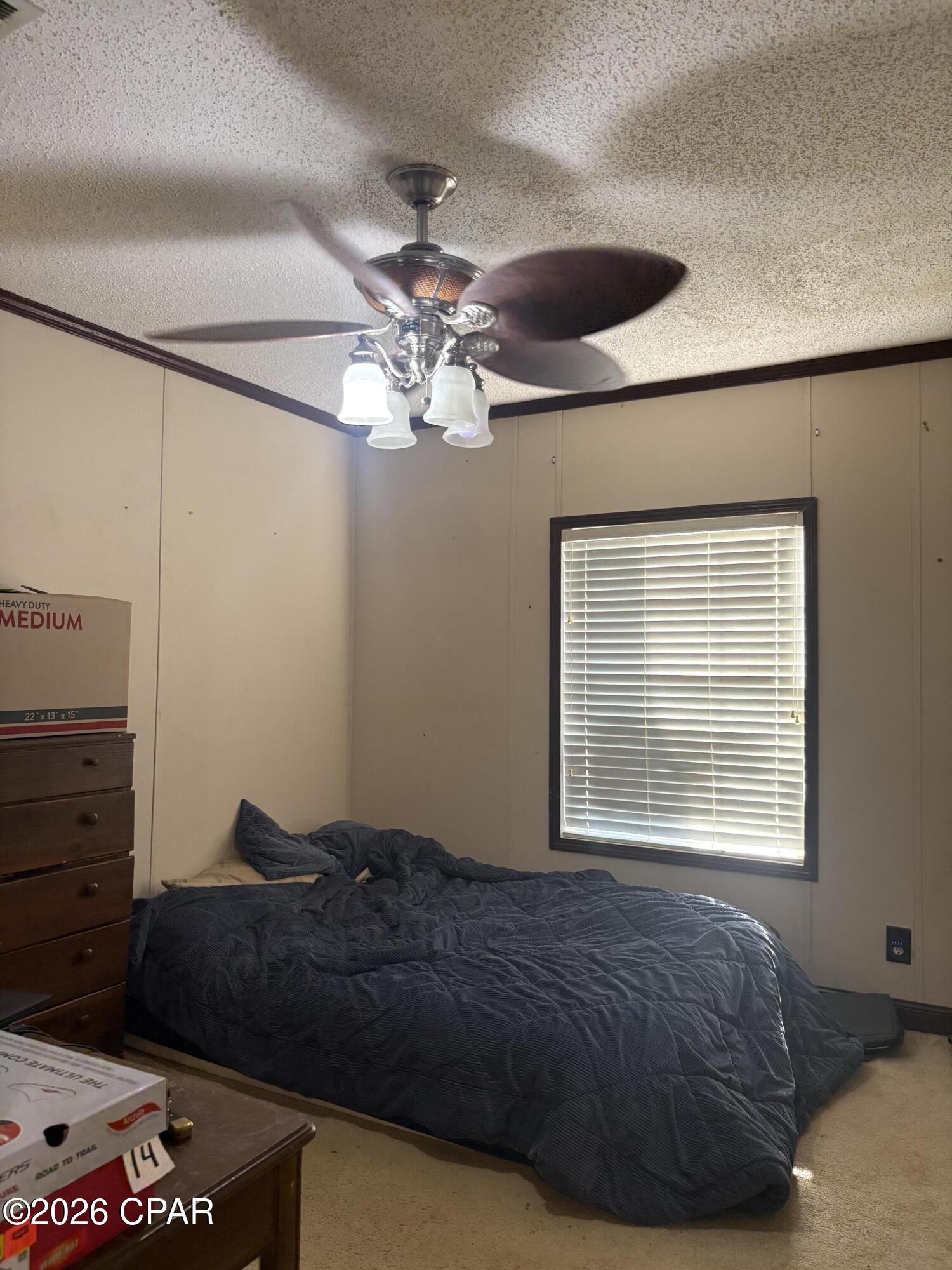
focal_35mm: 26
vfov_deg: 67.3
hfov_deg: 53.1
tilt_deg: +3.3
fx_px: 953
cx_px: 476
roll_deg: -0.4
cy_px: 635
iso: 200
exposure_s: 1/60
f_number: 1.6
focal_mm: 5.96
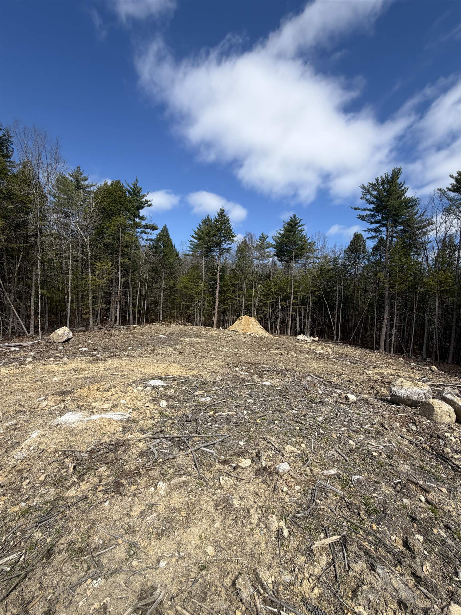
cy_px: 308
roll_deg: -3.6
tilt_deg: +2.7
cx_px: 230
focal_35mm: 14
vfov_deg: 102.1
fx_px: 249
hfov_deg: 85.7
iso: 25
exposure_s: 1/770
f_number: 2.2
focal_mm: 2.22
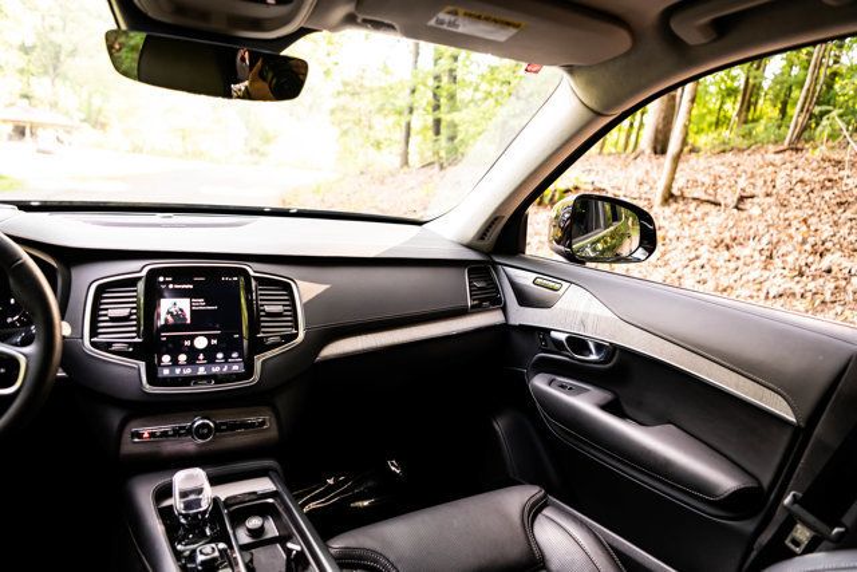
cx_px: 428
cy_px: 286
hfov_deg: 73.7
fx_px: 571
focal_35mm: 24
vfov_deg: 53.2
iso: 1000
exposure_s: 1/200
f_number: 2.8
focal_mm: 24
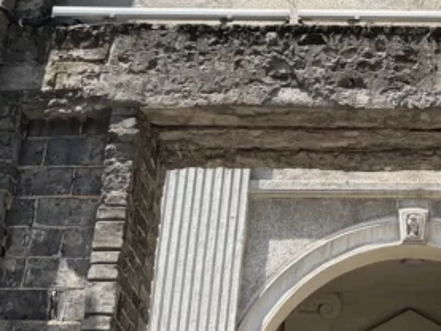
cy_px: -57
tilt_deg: +33.2
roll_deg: -0.2
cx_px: 479
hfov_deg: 19.6
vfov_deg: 14.9
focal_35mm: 96
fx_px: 1224
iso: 50
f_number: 1.6
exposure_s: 1/1550
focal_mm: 5.96
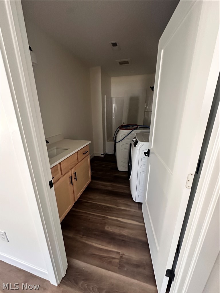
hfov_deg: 85.7
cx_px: 110
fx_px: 119
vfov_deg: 102.1
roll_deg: -2.4
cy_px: 146
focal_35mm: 14
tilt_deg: -17.0
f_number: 2.2
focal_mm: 2.22
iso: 640
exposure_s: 1/60
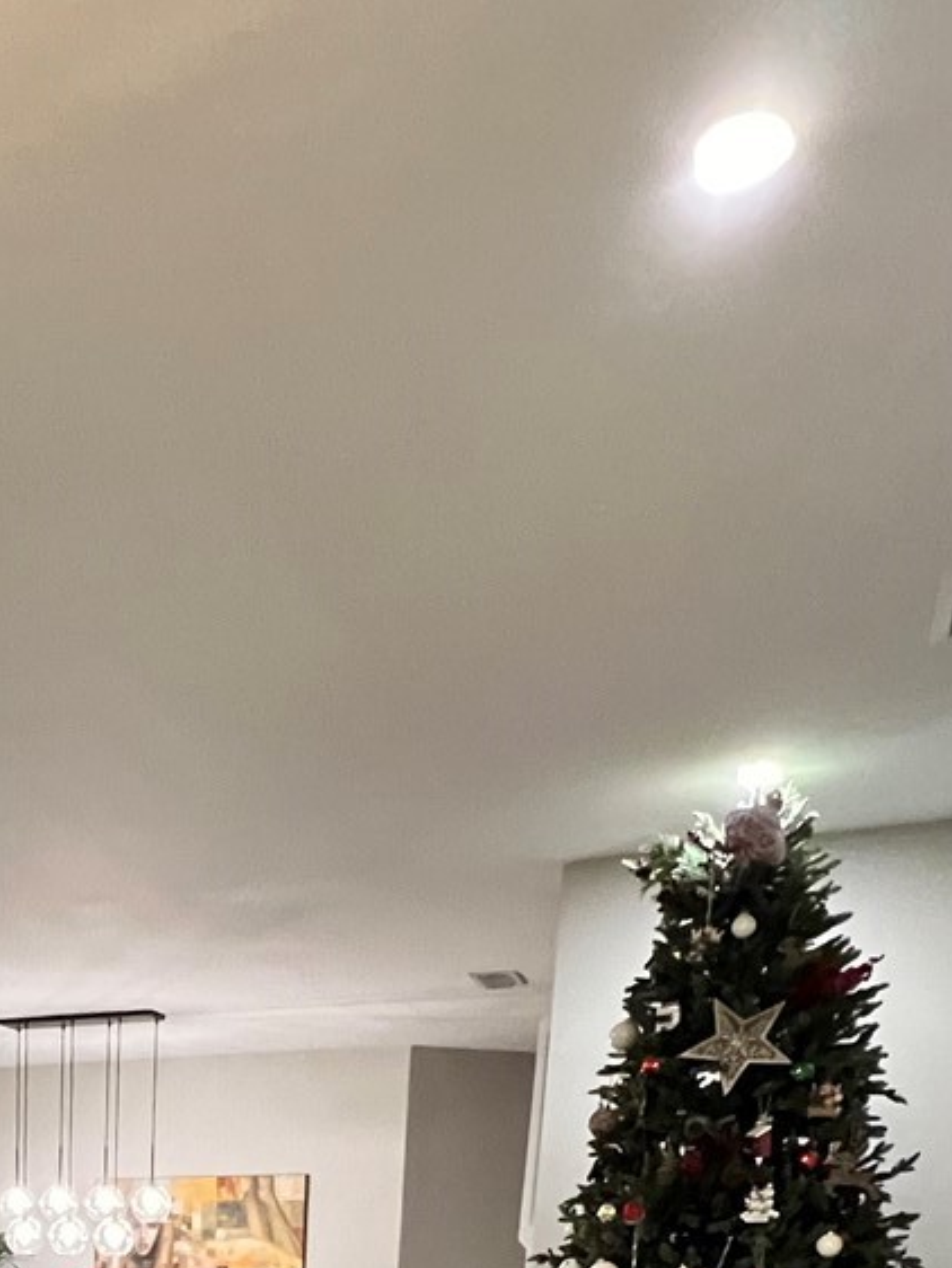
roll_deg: -1.8
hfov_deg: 35.0
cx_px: -5
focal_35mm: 37
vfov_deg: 37.9
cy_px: 1514
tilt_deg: -12.0
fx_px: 1356
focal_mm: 1.57
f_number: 1.8
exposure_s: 1/60
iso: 800
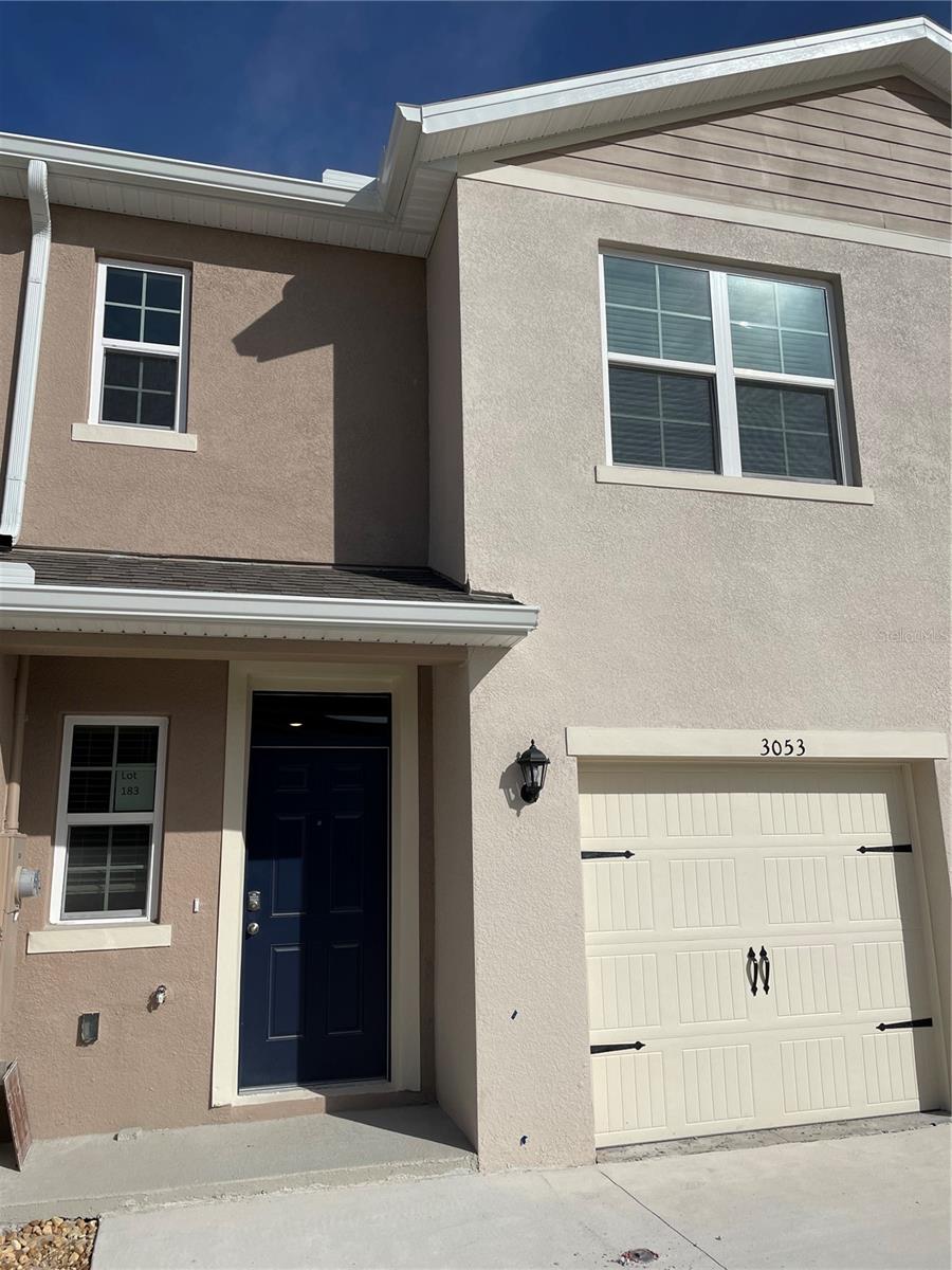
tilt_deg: +13.2
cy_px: 635
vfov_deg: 67.3
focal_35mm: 26
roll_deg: +2.0
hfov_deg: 53.1
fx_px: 953
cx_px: 476
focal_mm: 4.2
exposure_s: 1/10753
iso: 32
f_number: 1.6
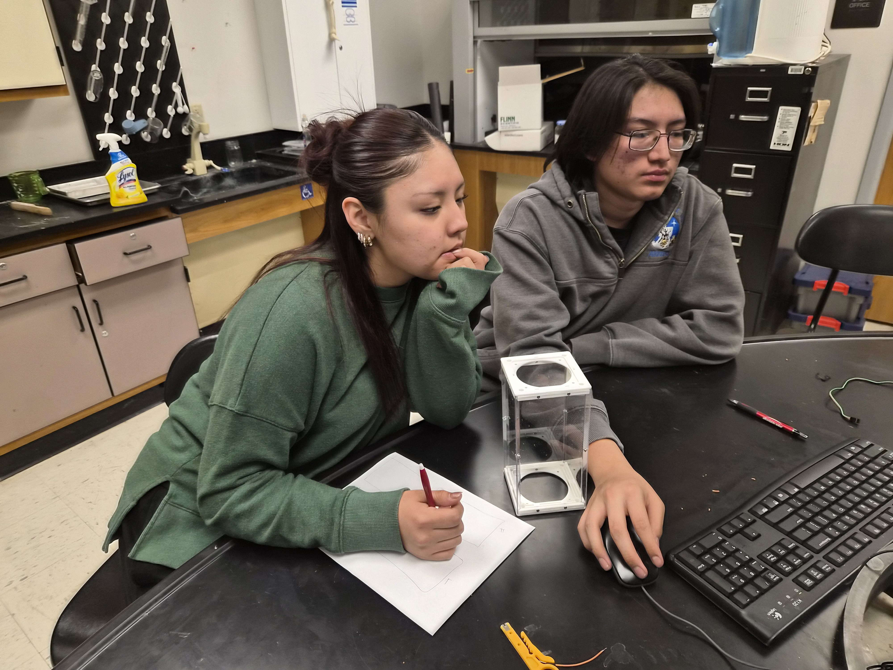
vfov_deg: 58.9
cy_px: 335
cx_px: 446
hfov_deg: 73.9
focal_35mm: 23
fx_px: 593
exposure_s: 1/120
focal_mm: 5.4
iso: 160
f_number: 1.8
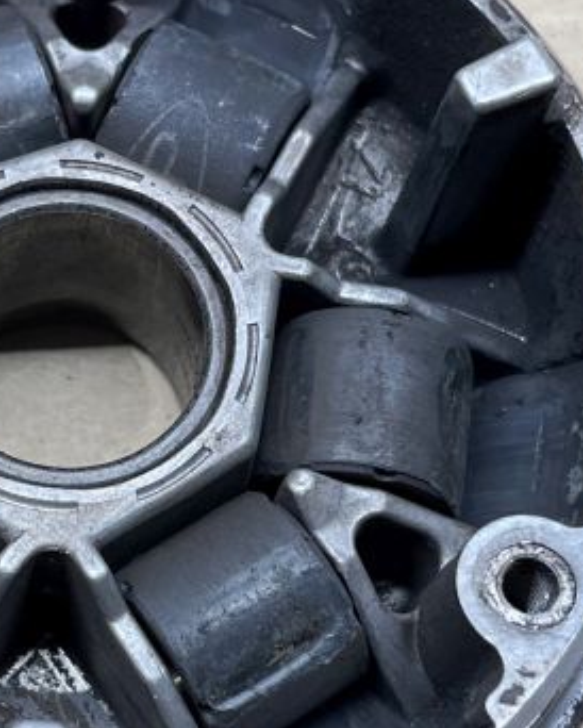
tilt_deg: -67.3
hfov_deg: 17.1
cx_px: 87
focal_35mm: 89
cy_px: 362
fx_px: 1918
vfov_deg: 21.5
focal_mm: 4.2
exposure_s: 1/100
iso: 125
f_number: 1.6
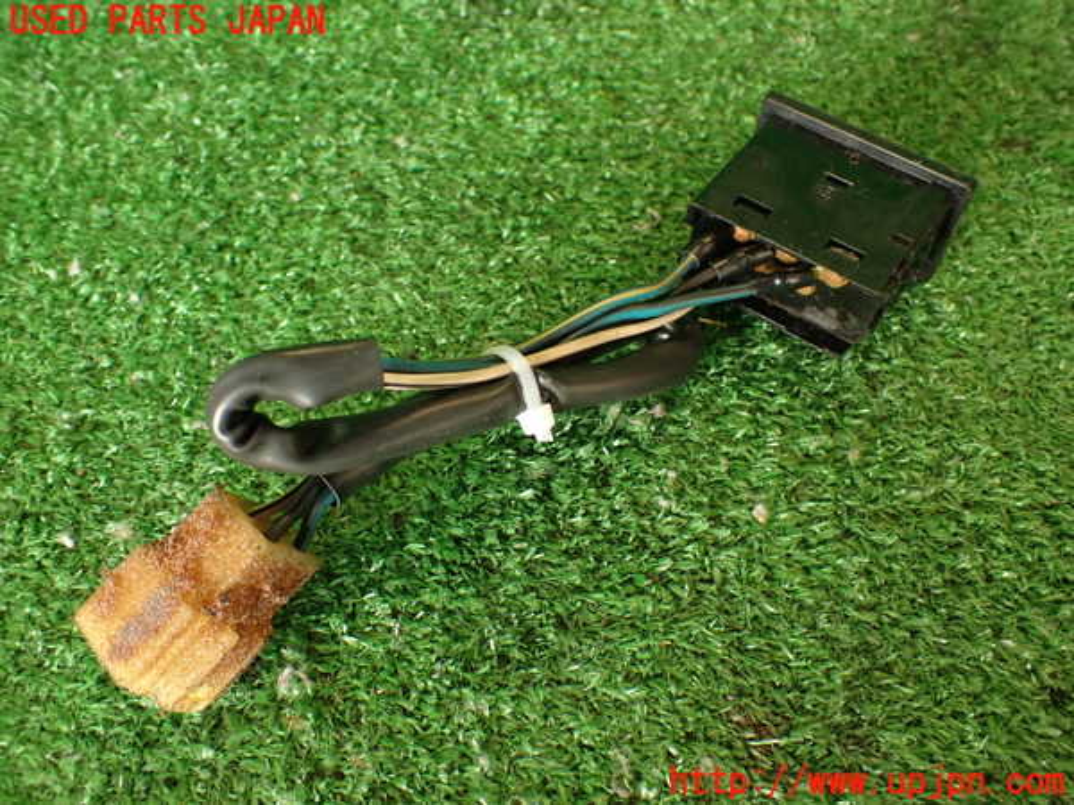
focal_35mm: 32
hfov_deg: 56.8
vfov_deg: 44.2
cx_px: 537
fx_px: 993
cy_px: 402
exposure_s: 1/50
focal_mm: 5.79
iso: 200
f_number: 2.4
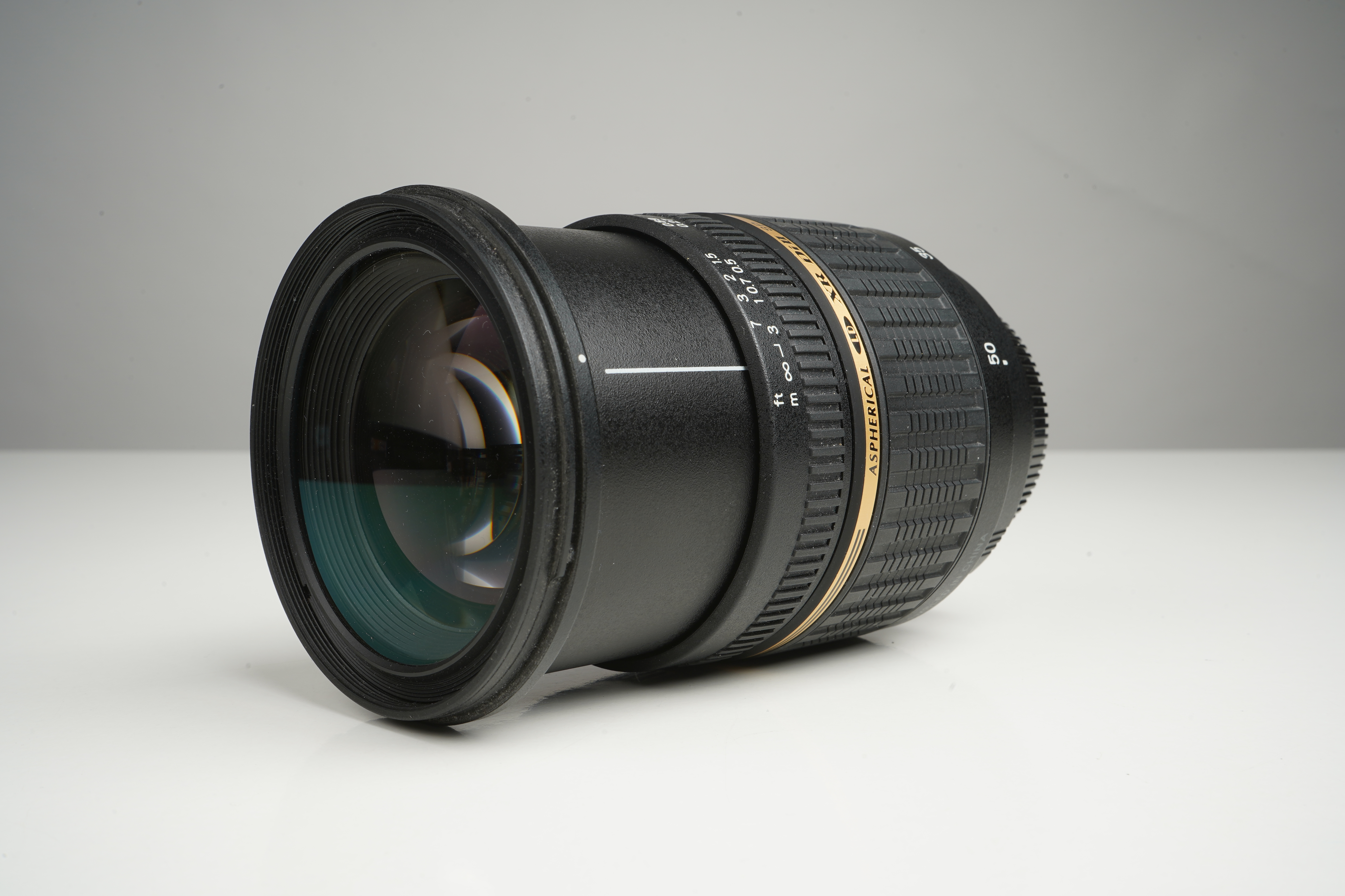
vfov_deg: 36.9
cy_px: 448
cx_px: 672
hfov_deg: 53.1
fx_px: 1345
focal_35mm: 36
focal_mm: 36
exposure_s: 1/160
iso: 200
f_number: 20
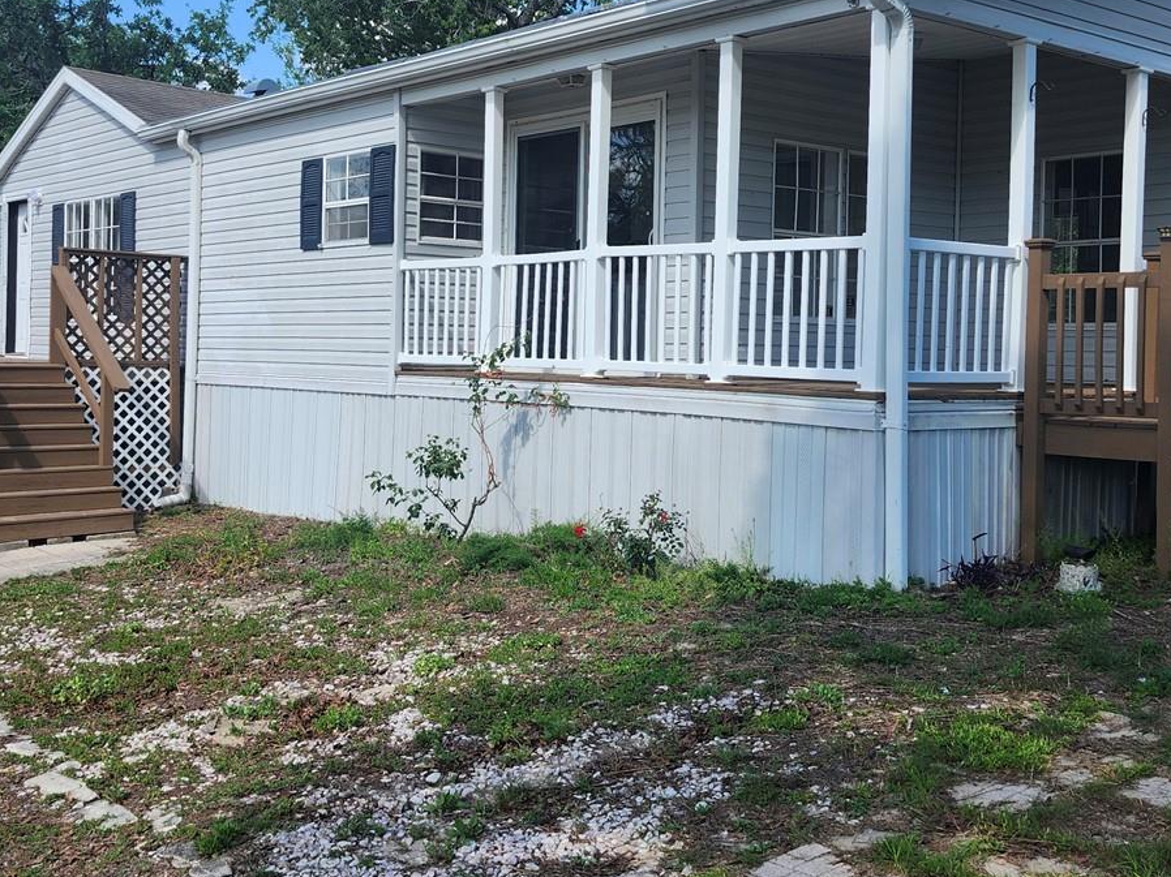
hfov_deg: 45.8
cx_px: 580
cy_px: 351
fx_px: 1387
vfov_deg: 35.0
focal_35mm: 41
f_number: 1.8
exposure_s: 1/1108
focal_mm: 5.54
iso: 25
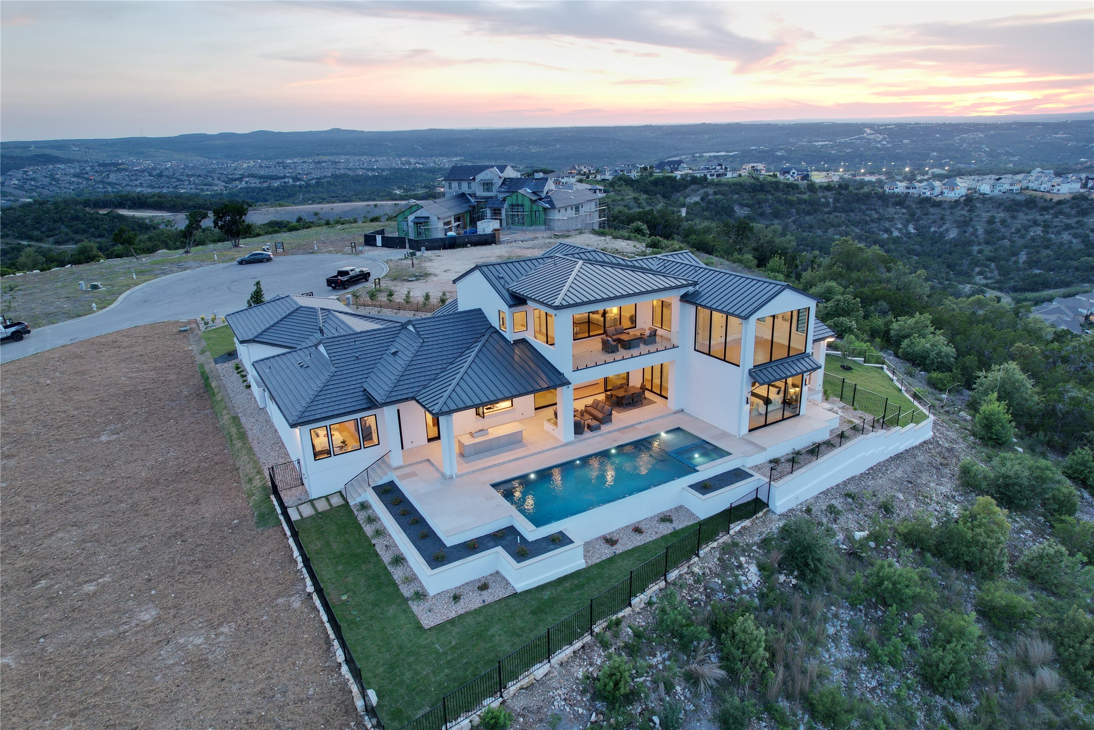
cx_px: 547
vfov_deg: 57.2
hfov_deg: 78.6
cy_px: 365
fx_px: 669
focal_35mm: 22
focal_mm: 8.38
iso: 100
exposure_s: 1/25
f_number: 2.8
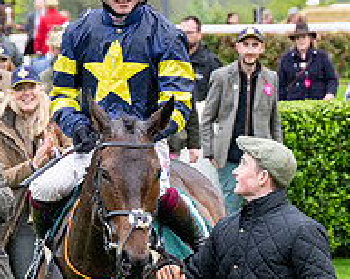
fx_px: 4170
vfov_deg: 3.8
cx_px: 132
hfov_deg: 4.8
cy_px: 371
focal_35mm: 403
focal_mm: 98
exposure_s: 1/800
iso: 1000
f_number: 4
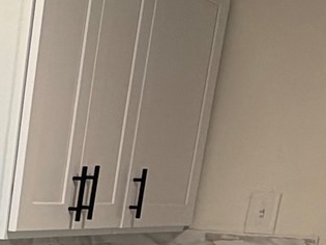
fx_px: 857
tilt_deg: -15.1
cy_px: 389
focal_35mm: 91
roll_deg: -1.8
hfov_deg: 16.7
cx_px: -313
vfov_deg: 14.8
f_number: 2.2
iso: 200
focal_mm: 2.22
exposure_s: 1/120
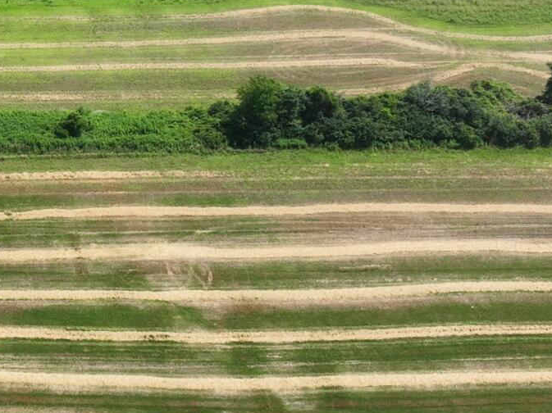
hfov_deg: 17.4
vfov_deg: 13.7
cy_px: 21
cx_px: -144
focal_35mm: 107
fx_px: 1705
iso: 100
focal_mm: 12.29
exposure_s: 1/2000
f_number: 3.2
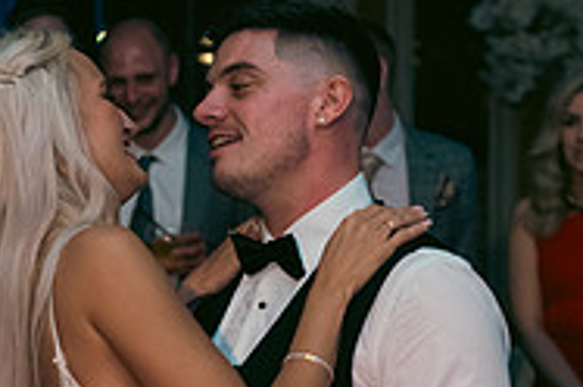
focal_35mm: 171
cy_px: 301
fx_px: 2764
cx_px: 228
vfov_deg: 8.0
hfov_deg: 12.0
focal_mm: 55
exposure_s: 1/160
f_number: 3.5
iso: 640
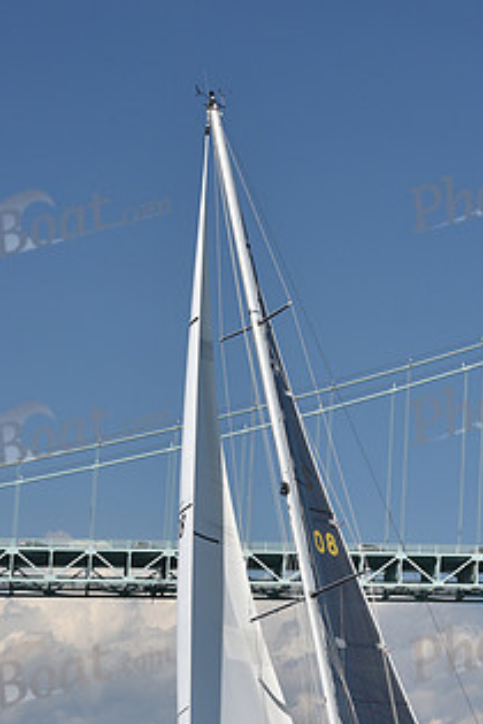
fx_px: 2777
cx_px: 291
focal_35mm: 138
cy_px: 538
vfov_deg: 14.8
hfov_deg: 9.9
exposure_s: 1/1250
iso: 250
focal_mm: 75
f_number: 5.6
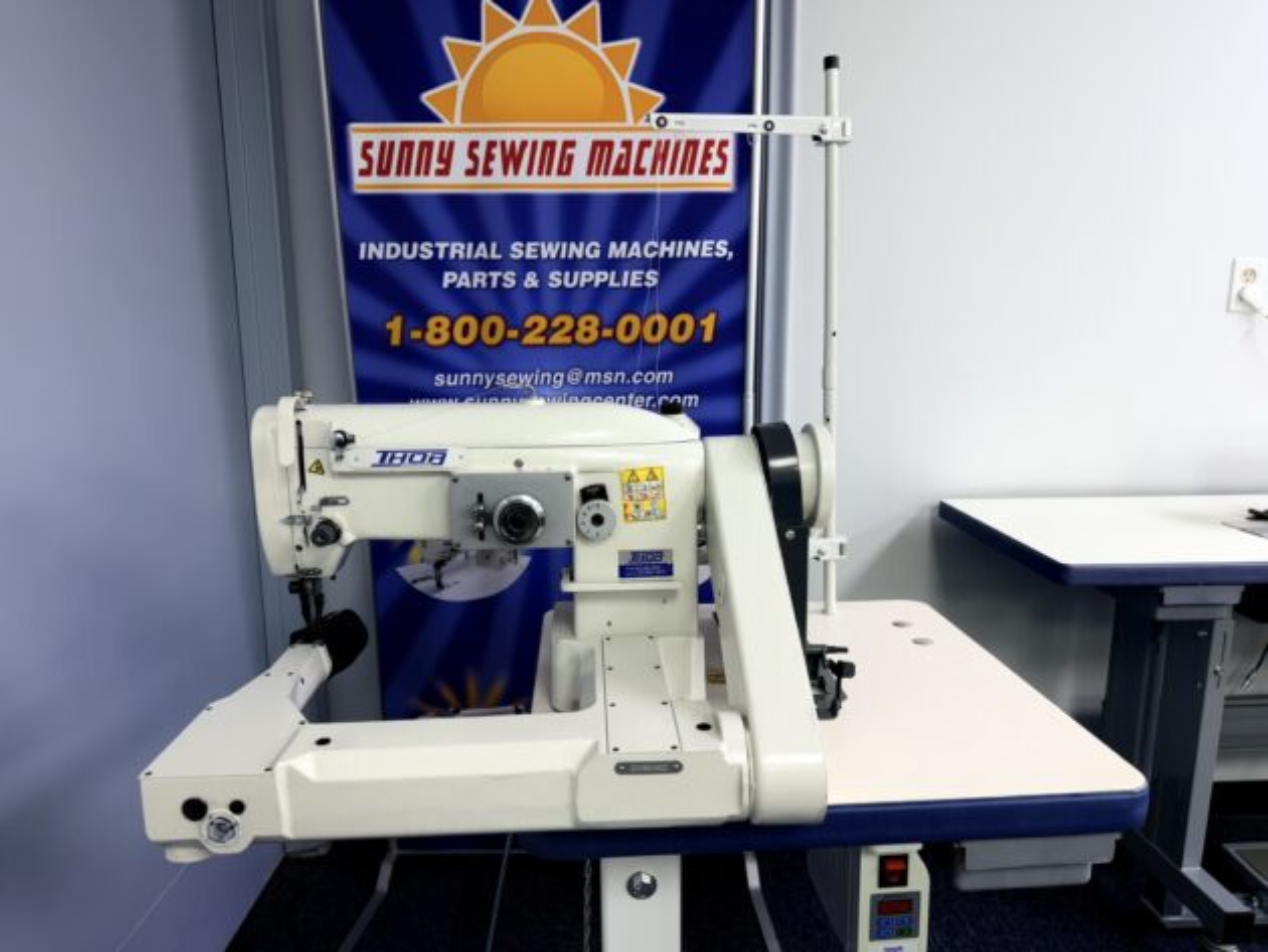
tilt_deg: -10.0
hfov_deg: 71.6
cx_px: 634
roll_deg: +2.3
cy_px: 476
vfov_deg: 56.8
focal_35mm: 24
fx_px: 879
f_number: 1.78
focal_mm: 6.76
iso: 100
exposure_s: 1/120
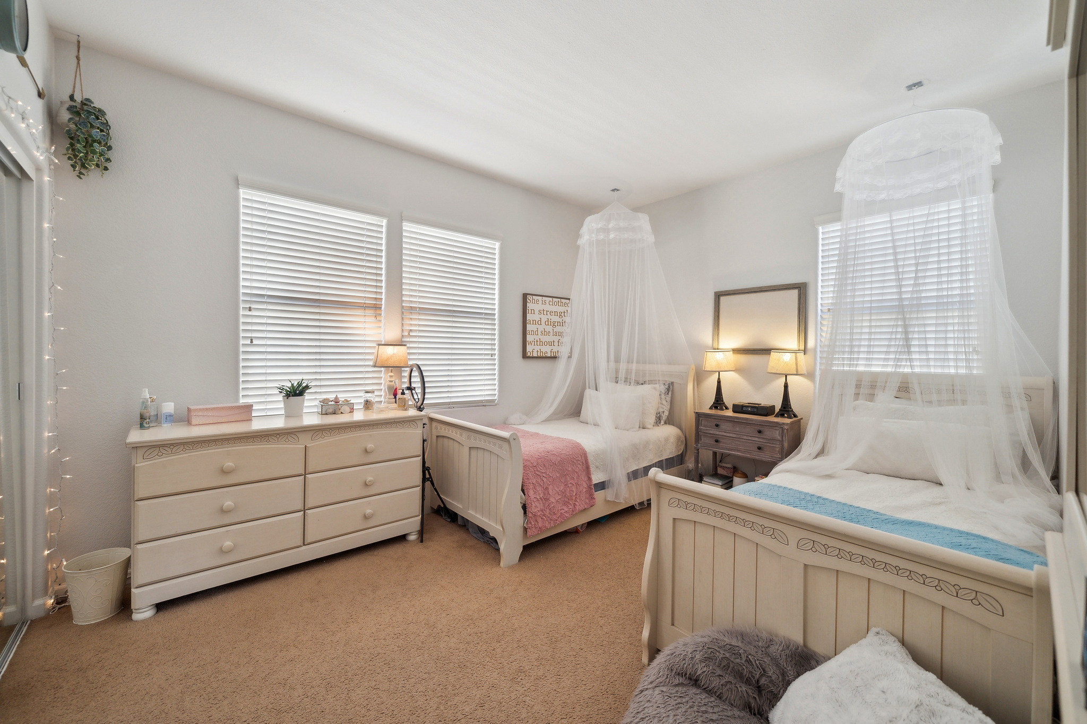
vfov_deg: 85.4
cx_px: 544
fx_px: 392
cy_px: 362
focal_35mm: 13
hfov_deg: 108.3
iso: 160
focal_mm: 13
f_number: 4
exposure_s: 1/60
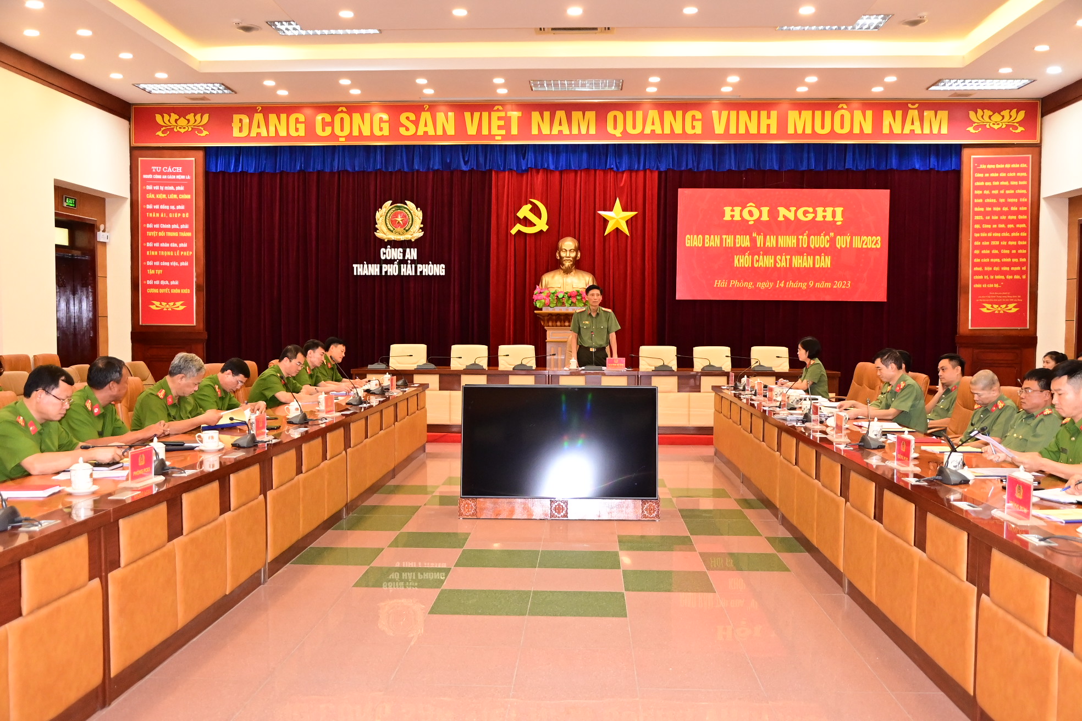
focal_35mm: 33
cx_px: 541
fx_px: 992
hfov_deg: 57.2
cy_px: 360
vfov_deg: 40.0
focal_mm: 22
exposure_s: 1/200
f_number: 3.8
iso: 3200
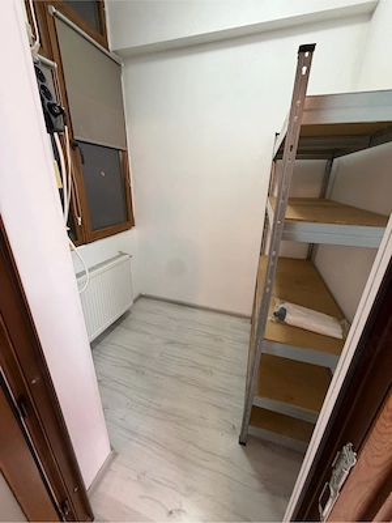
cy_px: 262
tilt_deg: -20.5
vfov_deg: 102.1
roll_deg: -0.8
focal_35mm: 14
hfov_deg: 85.7
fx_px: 211
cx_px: 196
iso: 400
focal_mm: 2.22
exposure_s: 1/50
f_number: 2.2
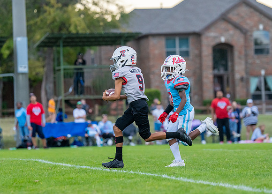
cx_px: 131
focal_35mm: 208
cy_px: 86
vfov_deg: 6.9
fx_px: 1610
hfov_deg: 9.7
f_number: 2.8
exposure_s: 1/1250
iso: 1600
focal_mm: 144
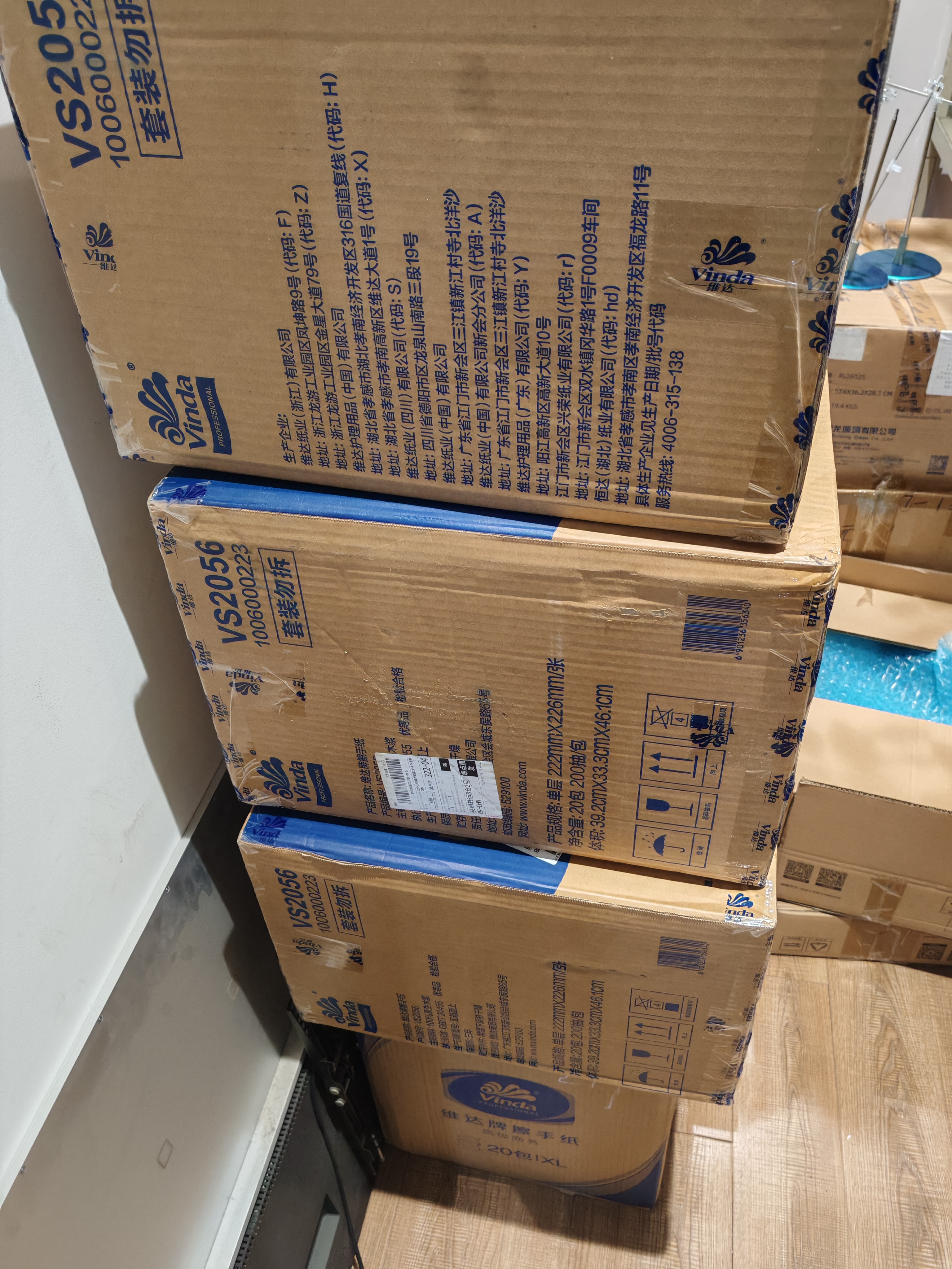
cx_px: 476
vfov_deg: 65.3
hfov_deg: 51.4
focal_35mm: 27
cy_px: 634
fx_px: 990
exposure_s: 1/50
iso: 640
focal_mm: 5.52
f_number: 1.95
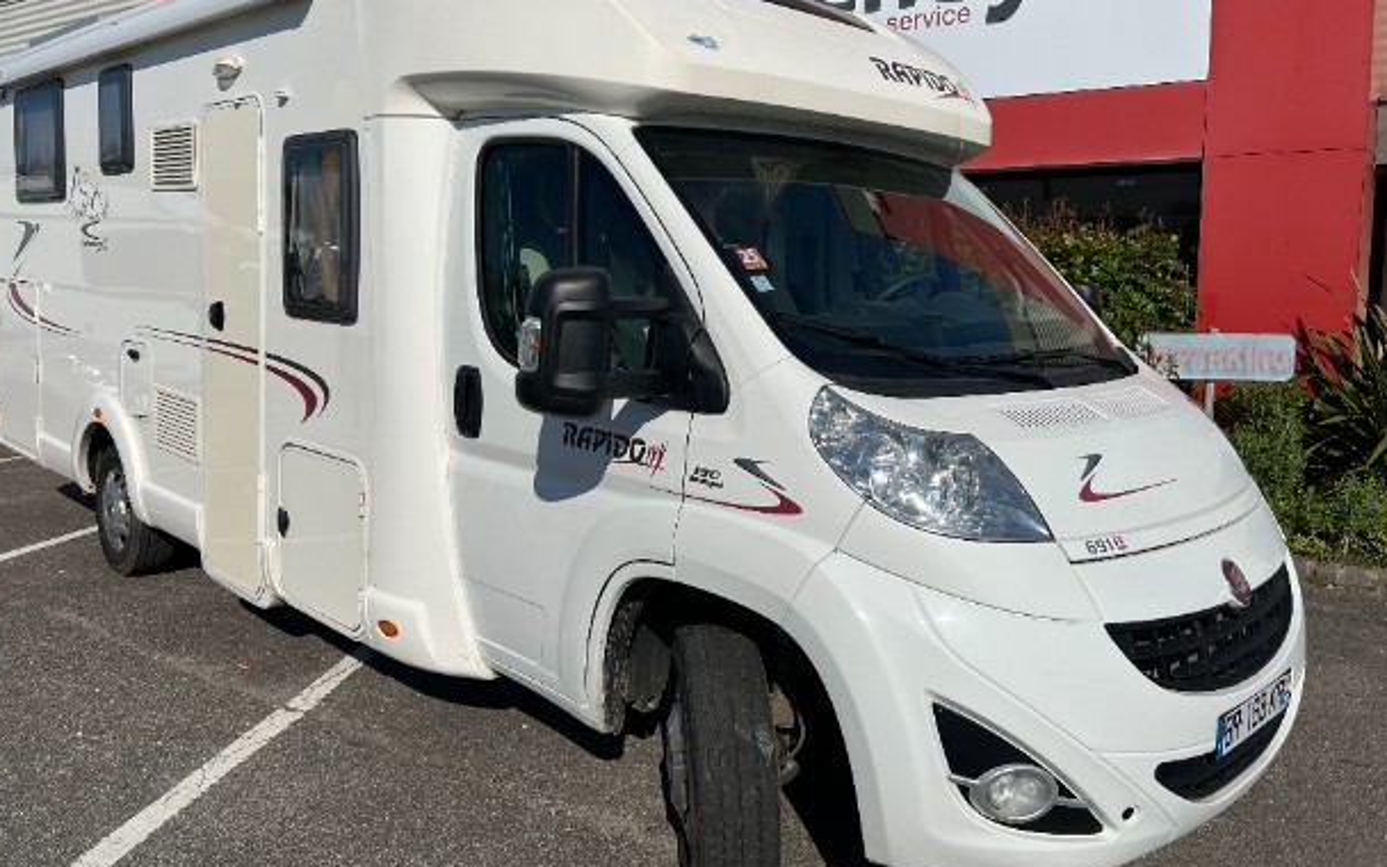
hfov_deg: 64.6
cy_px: 365
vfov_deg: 43.0
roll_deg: +1.0
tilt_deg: -7.3
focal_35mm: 29
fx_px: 1096
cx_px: 668
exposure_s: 1/14286
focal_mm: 5.7
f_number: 1.5
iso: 50
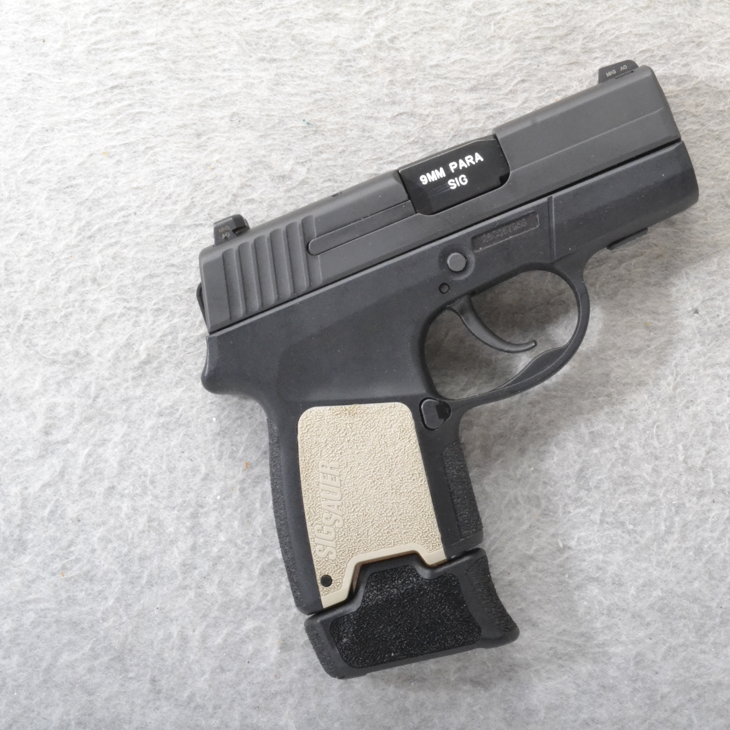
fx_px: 1933
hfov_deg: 21.4
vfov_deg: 21.4
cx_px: 429
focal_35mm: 81
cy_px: 366
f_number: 20
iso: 3200
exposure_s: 1/160
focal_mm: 42
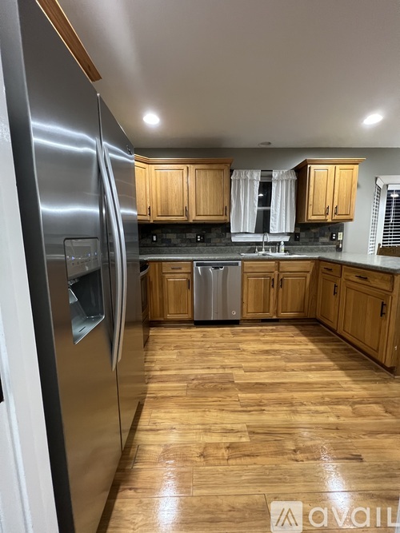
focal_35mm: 13
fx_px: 200
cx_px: 200
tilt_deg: -7.8
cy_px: 266
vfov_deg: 106.2
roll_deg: +0.6
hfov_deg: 89.9
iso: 500
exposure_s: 1/60
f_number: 1.8
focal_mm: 1.57
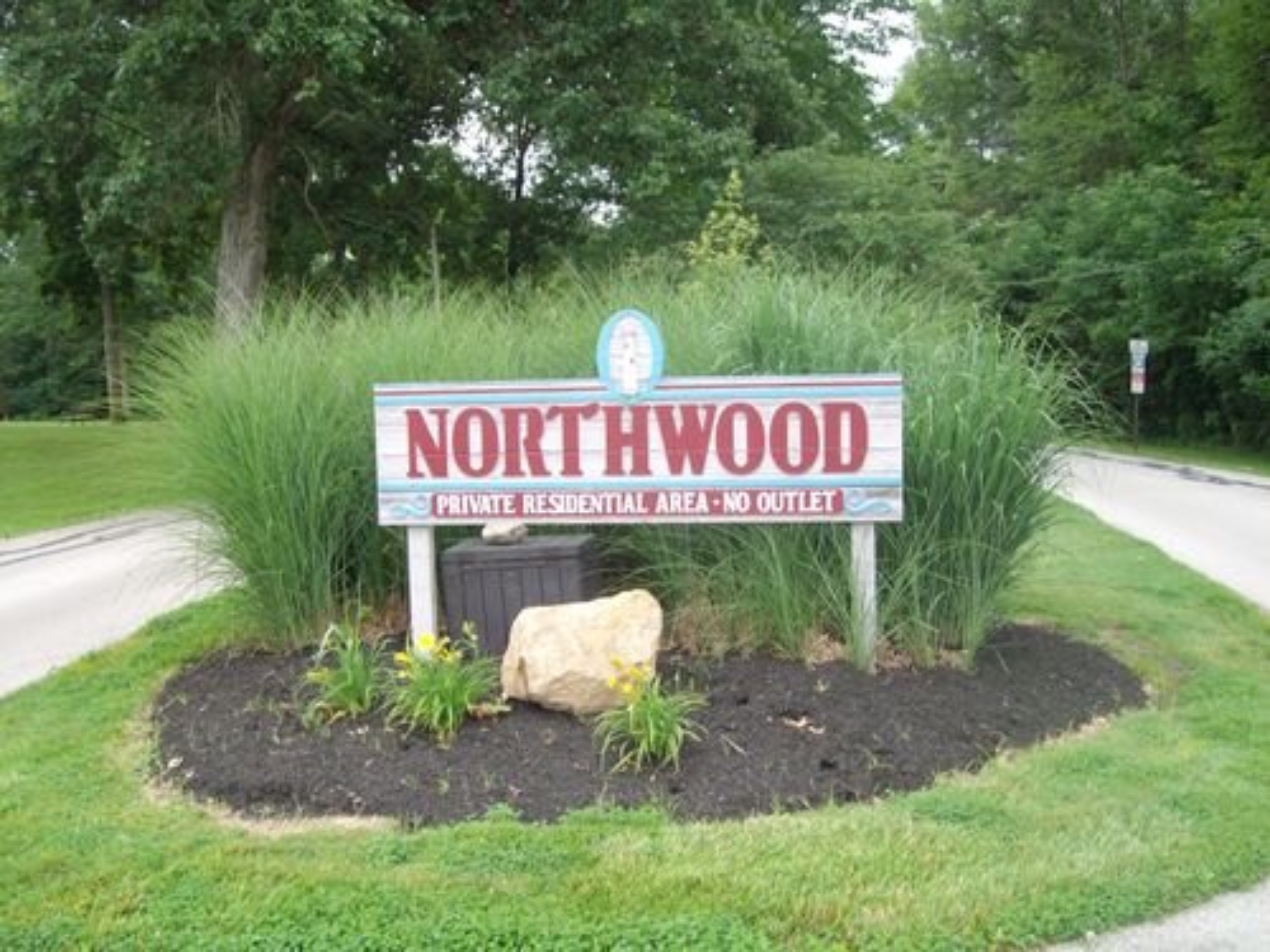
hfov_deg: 52.6
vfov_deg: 40.7
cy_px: 476
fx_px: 1284
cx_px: 635
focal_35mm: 35
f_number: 2.8
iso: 80
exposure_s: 1/148
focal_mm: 5.8
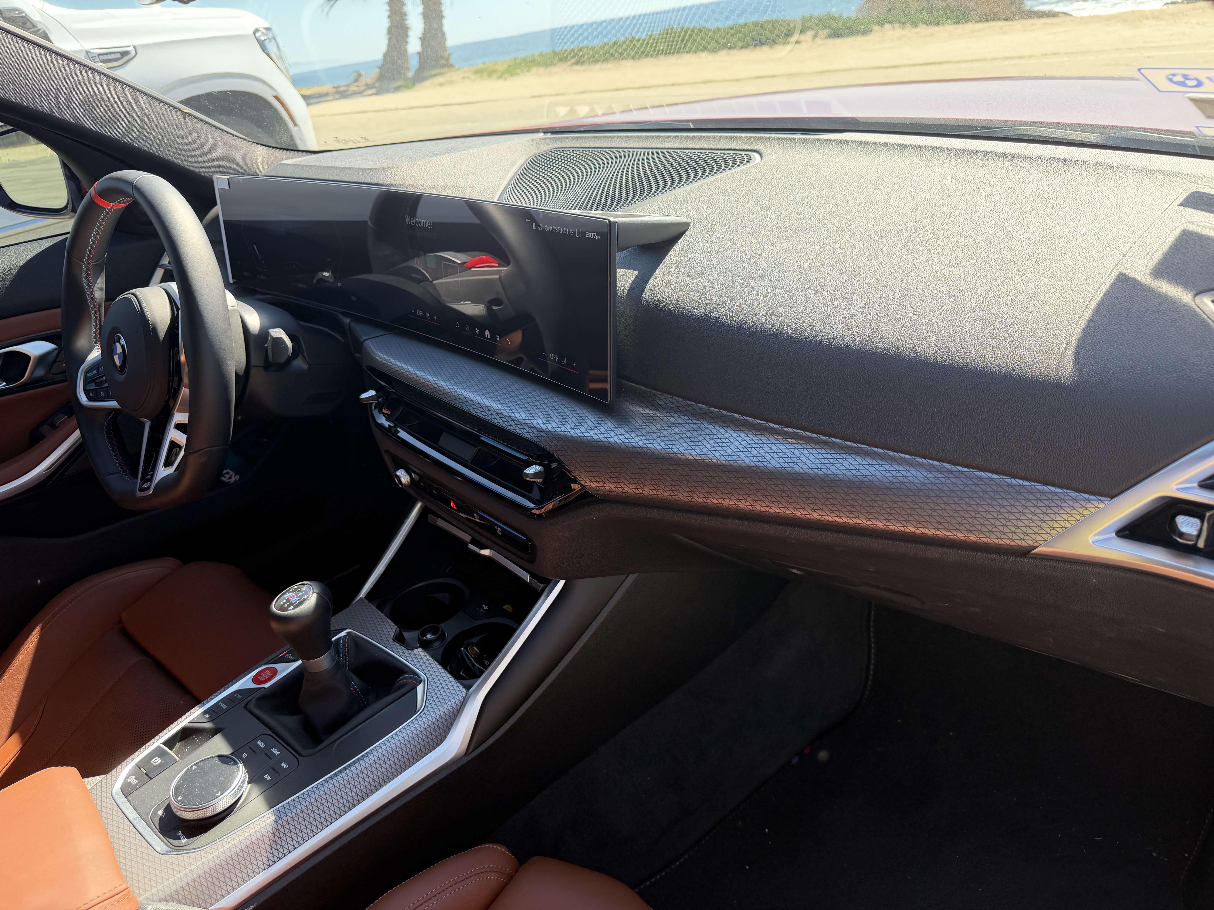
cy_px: 455
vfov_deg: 56.8
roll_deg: +9.3
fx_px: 842
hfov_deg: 71.6
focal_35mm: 24
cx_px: 607
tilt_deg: -25.6
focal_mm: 6.76
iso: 100
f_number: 1.78
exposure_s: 1/702
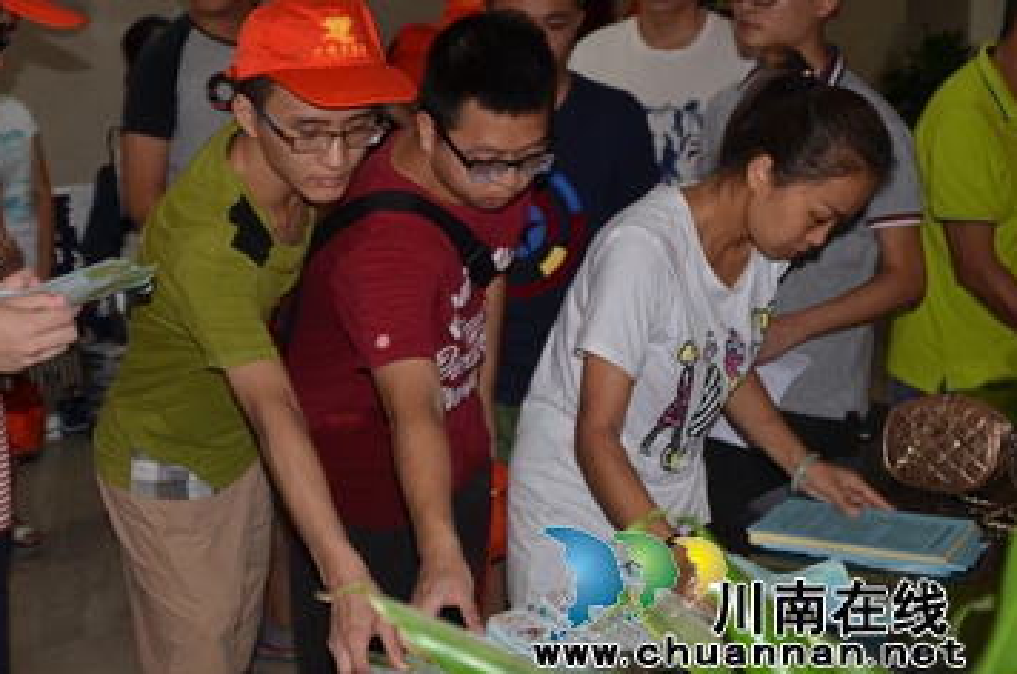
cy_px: 244
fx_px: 1664
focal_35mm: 59
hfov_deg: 33.7
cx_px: 331
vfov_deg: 22.8
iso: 100
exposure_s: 1/60
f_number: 3.5
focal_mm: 28
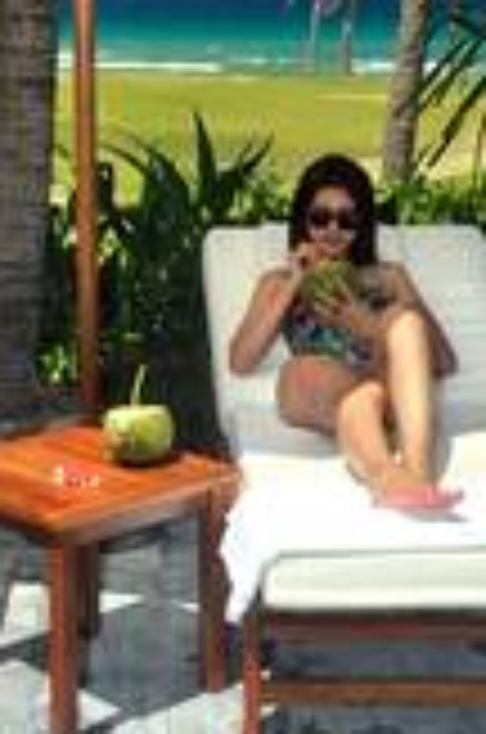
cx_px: 88
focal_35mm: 70
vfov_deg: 28.7
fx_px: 1431
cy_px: 405
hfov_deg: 19.1
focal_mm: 17
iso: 200
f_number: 11
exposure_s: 1/250
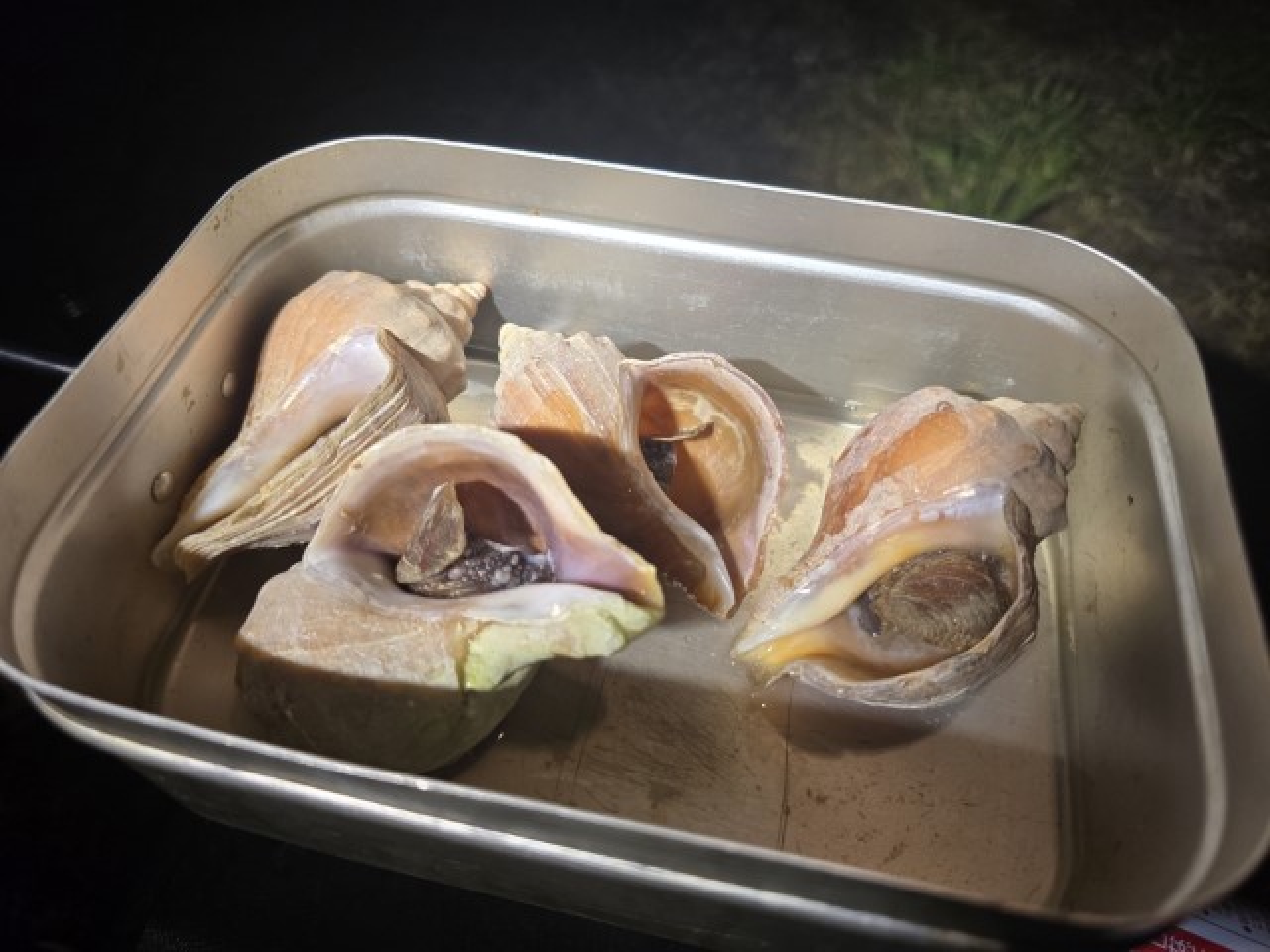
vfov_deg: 58.9
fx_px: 844
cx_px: 635
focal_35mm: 23
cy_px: 476
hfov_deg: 73.9
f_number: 1.7
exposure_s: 1/100
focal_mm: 6.3
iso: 160
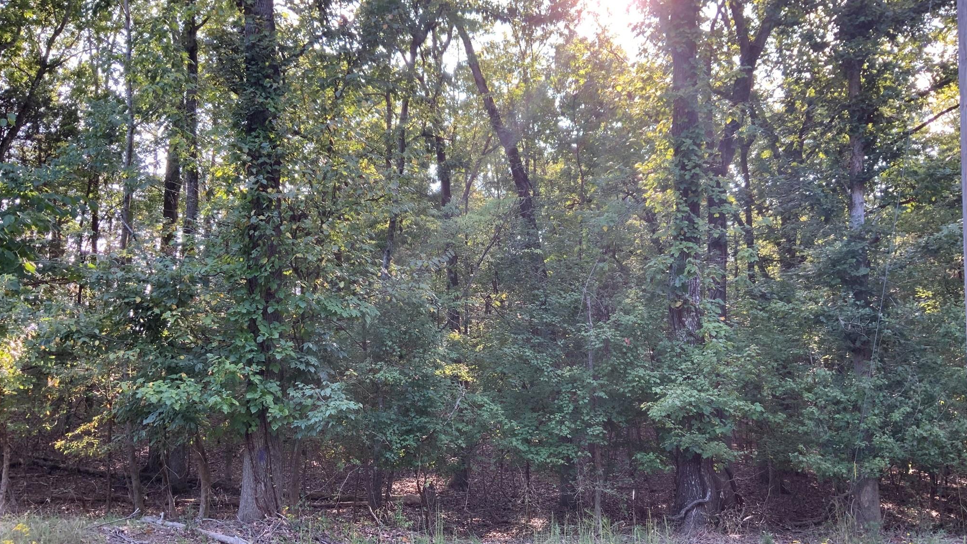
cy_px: 321
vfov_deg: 36.6
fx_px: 820
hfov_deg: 61.0
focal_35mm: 32
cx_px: 485
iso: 40
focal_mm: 3
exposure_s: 1/120
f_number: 1.8
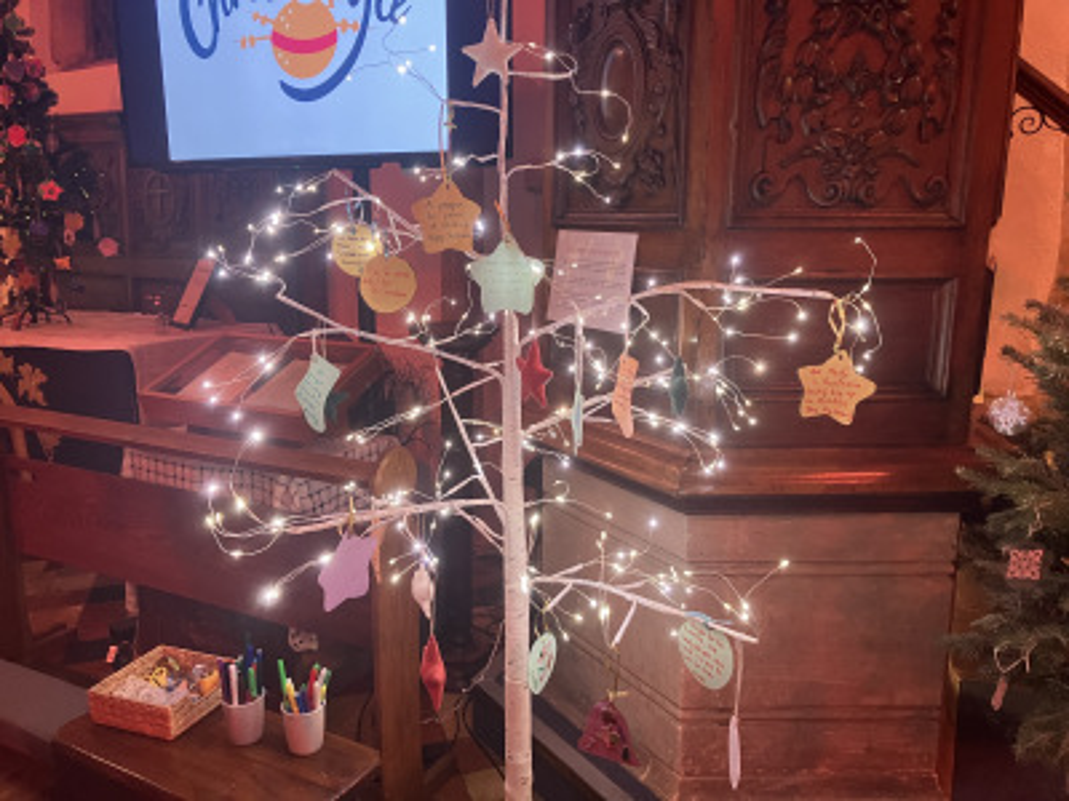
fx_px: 865
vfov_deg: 49.7
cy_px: 400
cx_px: 534
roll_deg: -0.5
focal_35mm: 28
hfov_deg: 63.4
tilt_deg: -11.0
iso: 400
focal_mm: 3.99
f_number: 1.8
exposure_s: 1/33
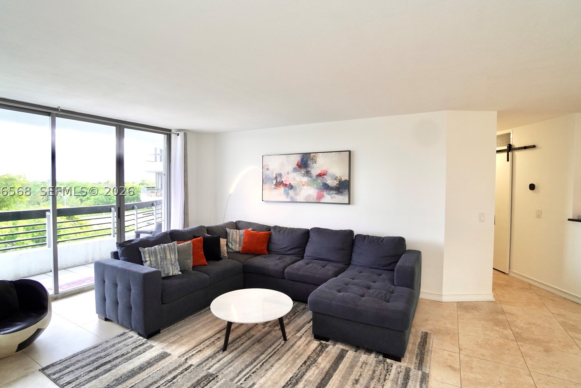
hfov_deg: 93.3
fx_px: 274
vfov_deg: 70.4
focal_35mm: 17
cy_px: 190
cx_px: 287
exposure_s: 1/60
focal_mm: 10
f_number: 4
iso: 250
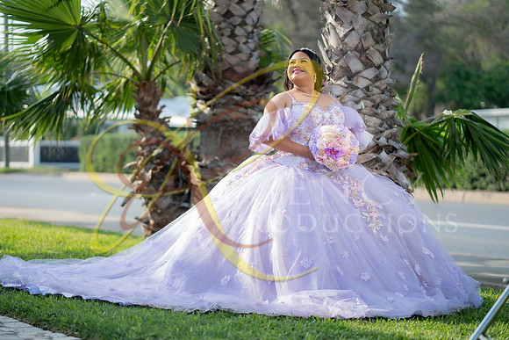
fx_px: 1202
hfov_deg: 23.9
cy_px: 170
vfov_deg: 16.1
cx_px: 254
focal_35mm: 85
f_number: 1.8
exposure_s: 1/1600
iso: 125
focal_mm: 85
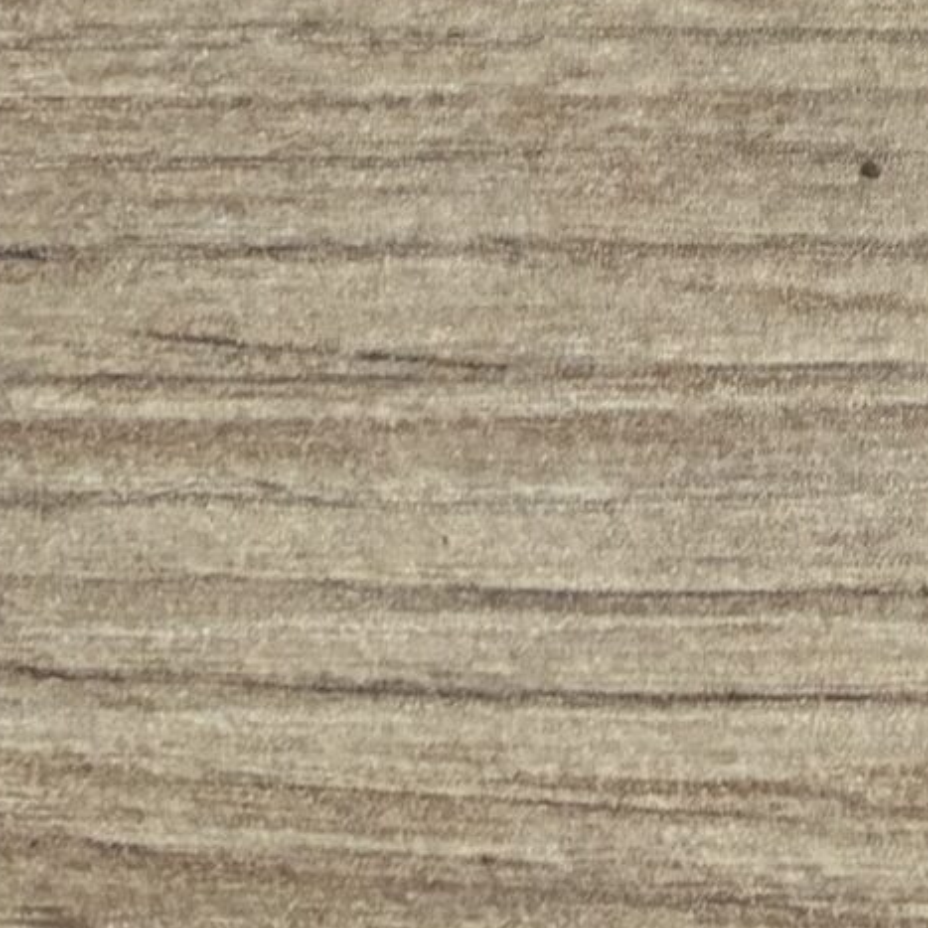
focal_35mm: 126
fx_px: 3822
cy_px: -1361
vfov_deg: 11.3
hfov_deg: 12.8
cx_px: 1562
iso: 250
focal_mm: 5.96
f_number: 1.6
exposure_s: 1/59
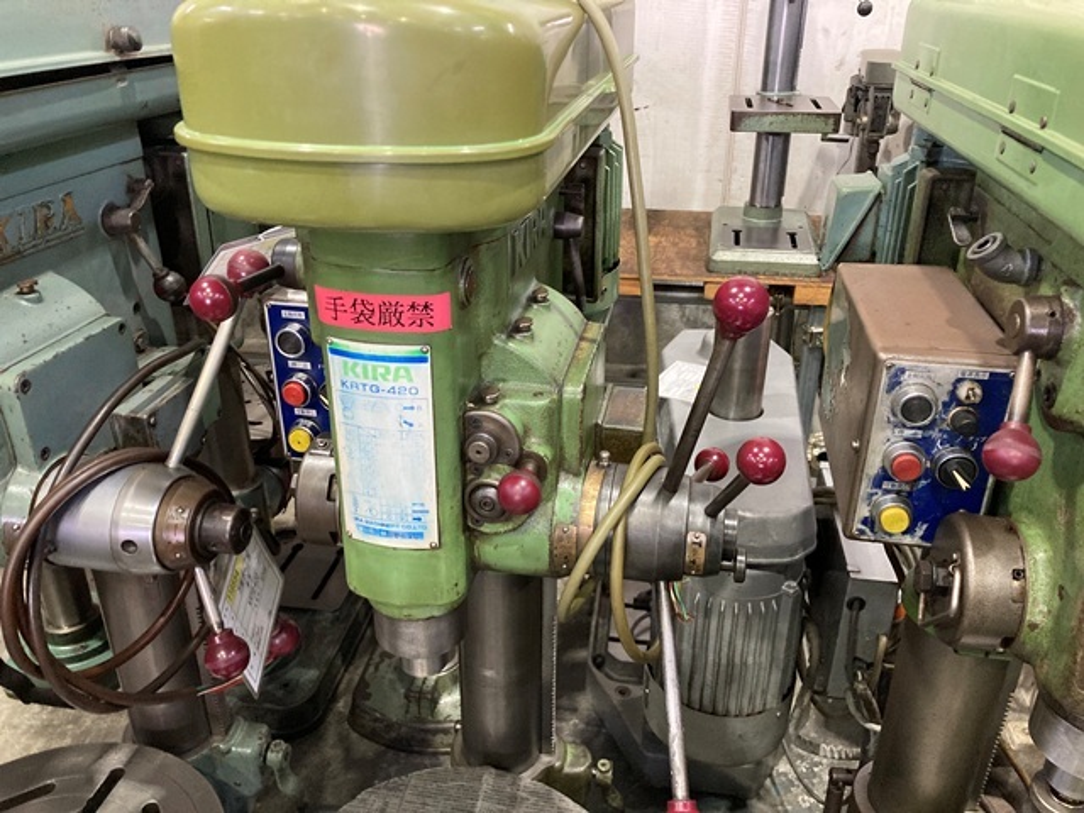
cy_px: 406
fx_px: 877
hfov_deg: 63.4
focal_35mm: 28
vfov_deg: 49.7
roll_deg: -2.3
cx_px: 542
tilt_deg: -25.9
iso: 320
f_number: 1.8
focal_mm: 3.99
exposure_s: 1/60
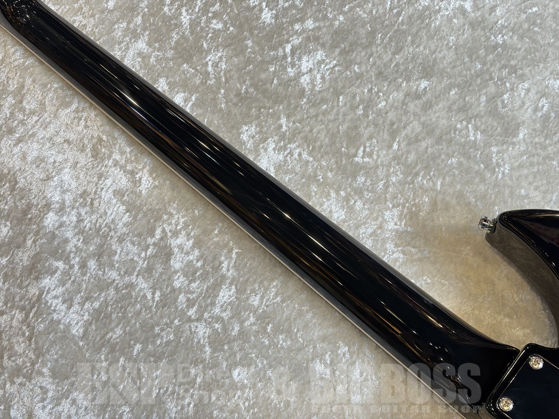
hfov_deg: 36.8
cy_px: 210
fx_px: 840
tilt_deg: -65.2
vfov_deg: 28.0
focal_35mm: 52
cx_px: 280
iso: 125
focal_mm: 5.96
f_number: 1.6
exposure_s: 1/60
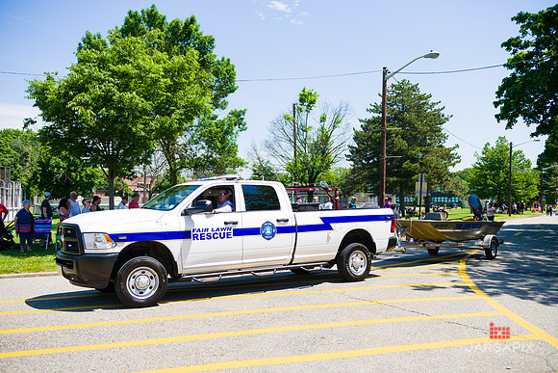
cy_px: 186
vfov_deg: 41.1
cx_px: 279
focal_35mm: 32
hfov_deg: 58.7
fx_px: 496
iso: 200
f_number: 5
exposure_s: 1/1600
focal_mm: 32
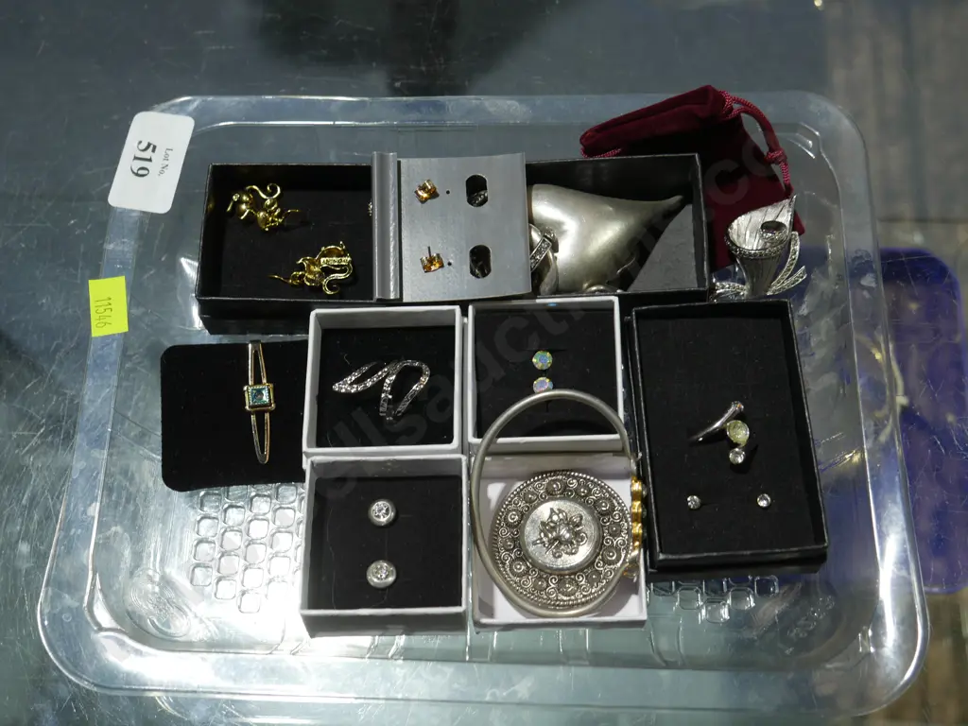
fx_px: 1174
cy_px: 363
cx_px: 484
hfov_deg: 44.8
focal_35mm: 42
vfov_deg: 34.3
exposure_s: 1/60
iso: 200
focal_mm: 21
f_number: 4.6
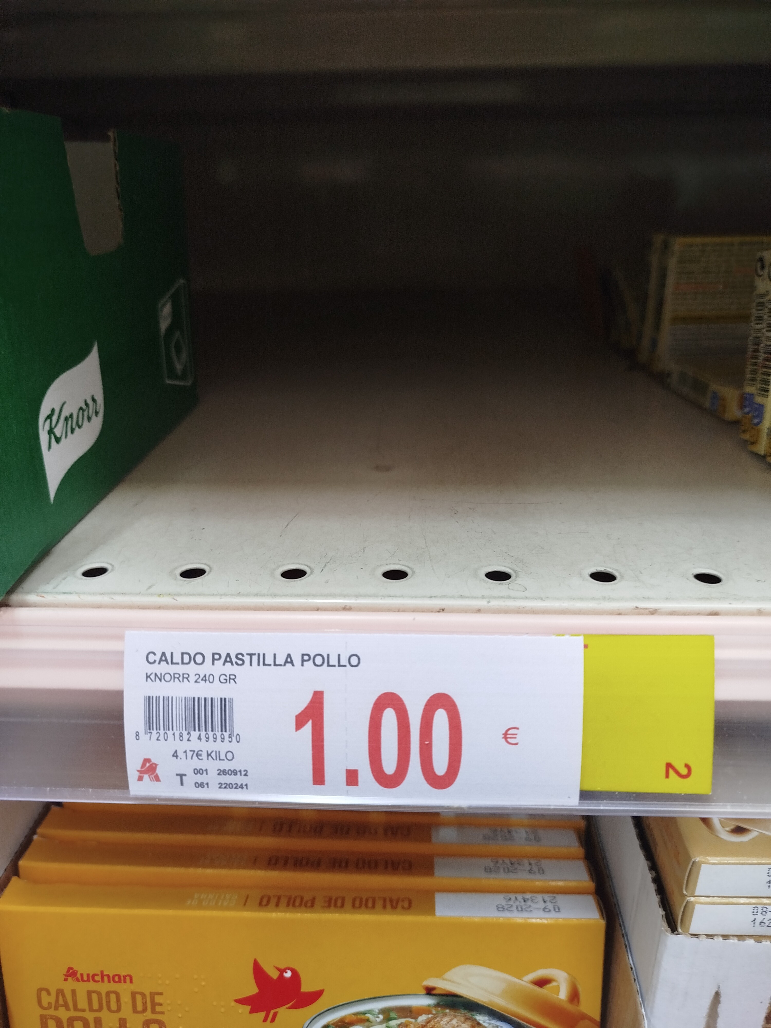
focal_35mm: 24
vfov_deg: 71.6
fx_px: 713
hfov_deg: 56.8
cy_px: 514
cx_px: 386
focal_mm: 5.31
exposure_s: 1/33
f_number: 1.7
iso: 160
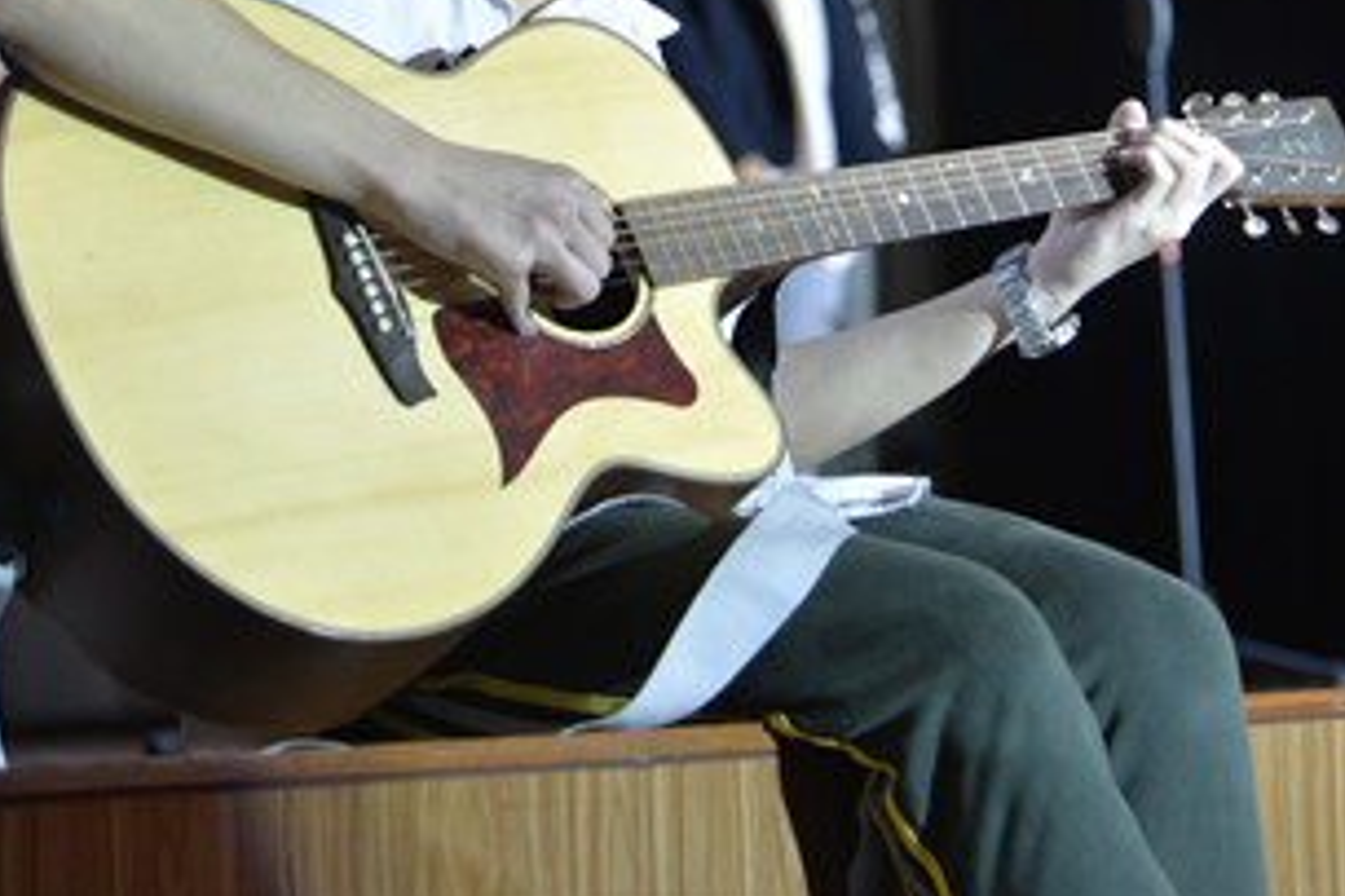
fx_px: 6758
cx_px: 957
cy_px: 40
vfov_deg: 7.6
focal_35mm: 181
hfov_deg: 11.3
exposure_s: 1/100
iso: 1250
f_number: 4
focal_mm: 92
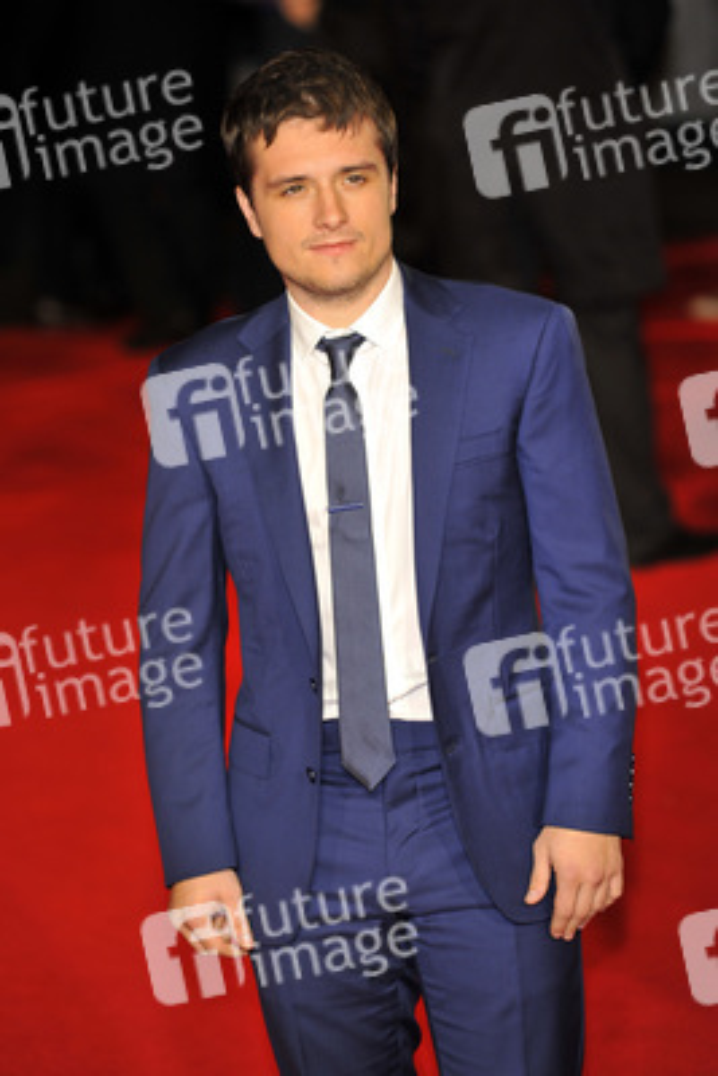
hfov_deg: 10.2
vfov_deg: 15.2
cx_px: 359
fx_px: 4035
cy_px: 538
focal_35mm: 135
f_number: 4
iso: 1000
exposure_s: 1/250
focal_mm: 135
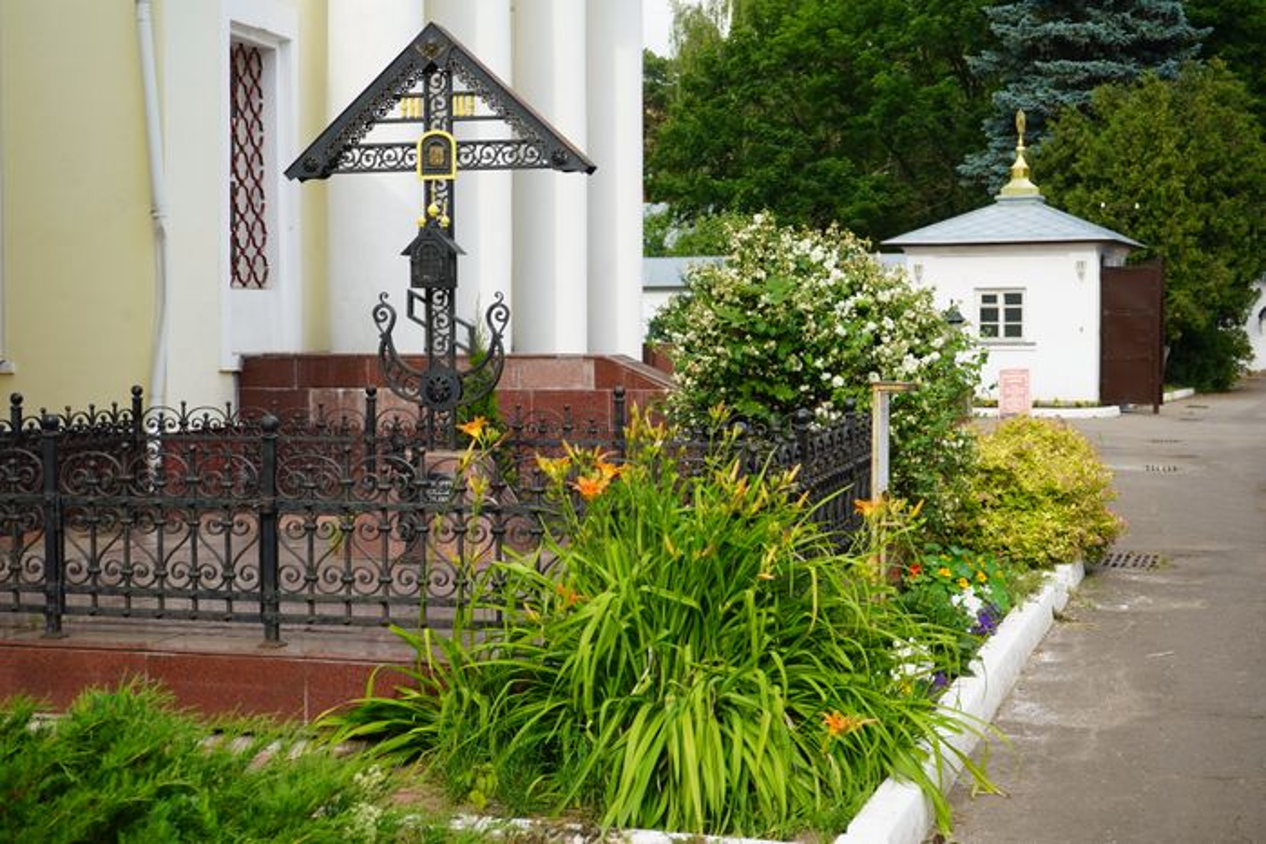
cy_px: 422
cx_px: 633
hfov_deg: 36.2
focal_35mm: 55
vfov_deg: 24.6
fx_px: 1934
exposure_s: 1/100
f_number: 8
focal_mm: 55
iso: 100
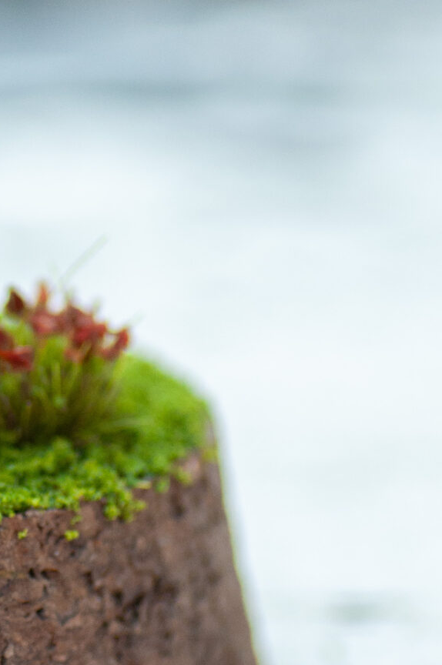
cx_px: -123
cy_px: 0
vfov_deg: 5.1
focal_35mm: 400
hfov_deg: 3.4
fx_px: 7384
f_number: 5
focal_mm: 90
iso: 640
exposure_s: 1/320
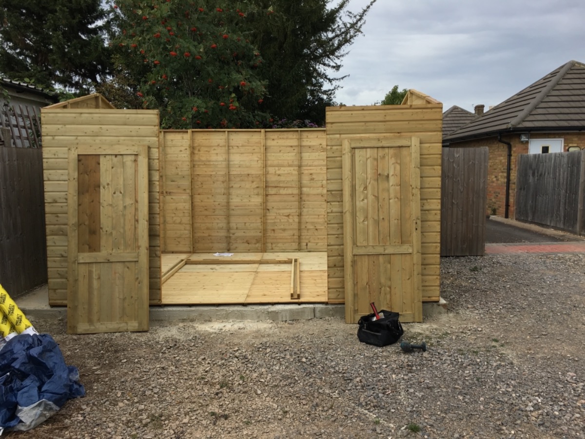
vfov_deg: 48.2
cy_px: 220
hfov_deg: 61.7
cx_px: 292
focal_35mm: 29
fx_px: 490
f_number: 2.2
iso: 25
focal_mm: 4.15
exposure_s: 1/801
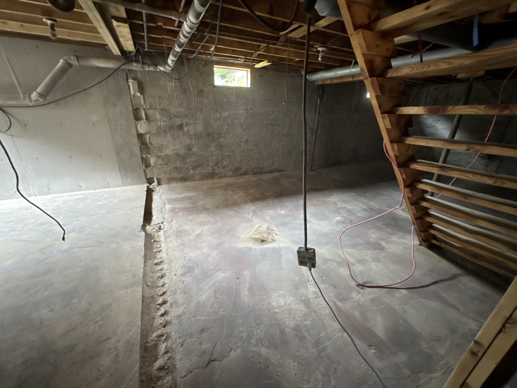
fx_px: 209
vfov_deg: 85.7
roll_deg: -2.5
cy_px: 194
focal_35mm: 14
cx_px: 258
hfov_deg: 102.1
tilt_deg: -22.4
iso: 1250
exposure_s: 1/40
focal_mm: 2.22
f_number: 2.2
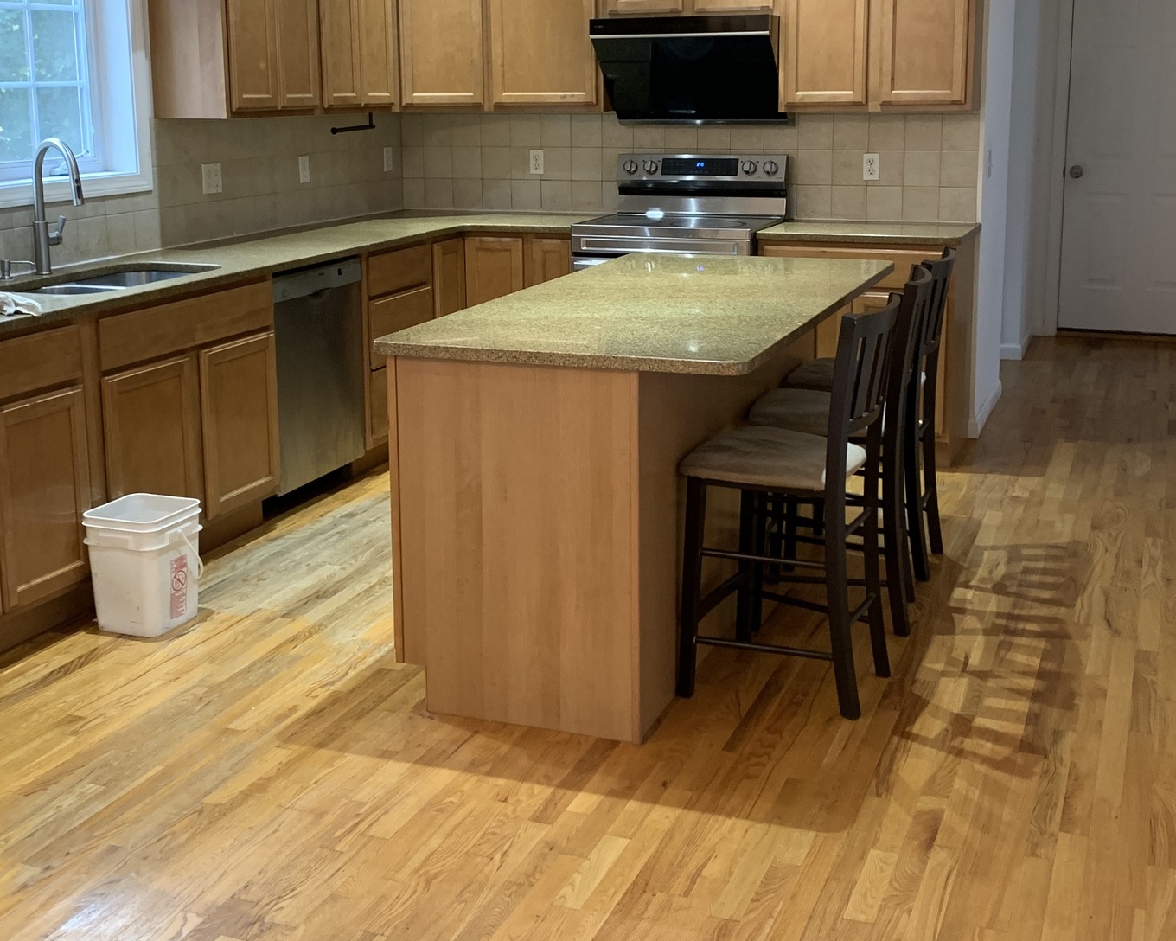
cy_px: 320
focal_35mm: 43
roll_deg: +0.9
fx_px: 1497
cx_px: 595
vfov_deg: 34.6
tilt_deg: -9.7
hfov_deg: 42.9
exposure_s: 1/60
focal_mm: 4.25
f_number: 1.8
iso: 160
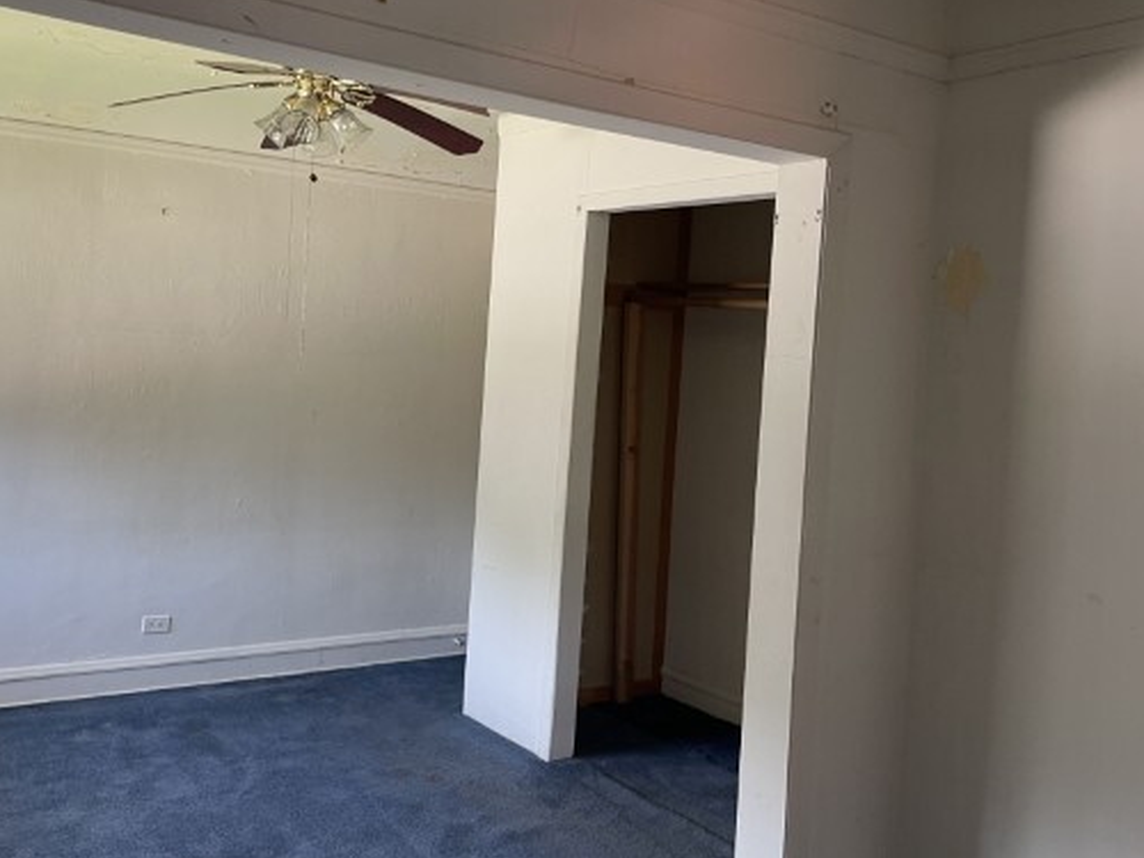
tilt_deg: -1.5
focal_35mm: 32
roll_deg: -3.8
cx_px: 435
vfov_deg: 44.1
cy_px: 407
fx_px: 1058
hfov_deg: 56.2
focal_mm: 5.1
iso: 125
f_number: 1.6
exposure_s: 1/97
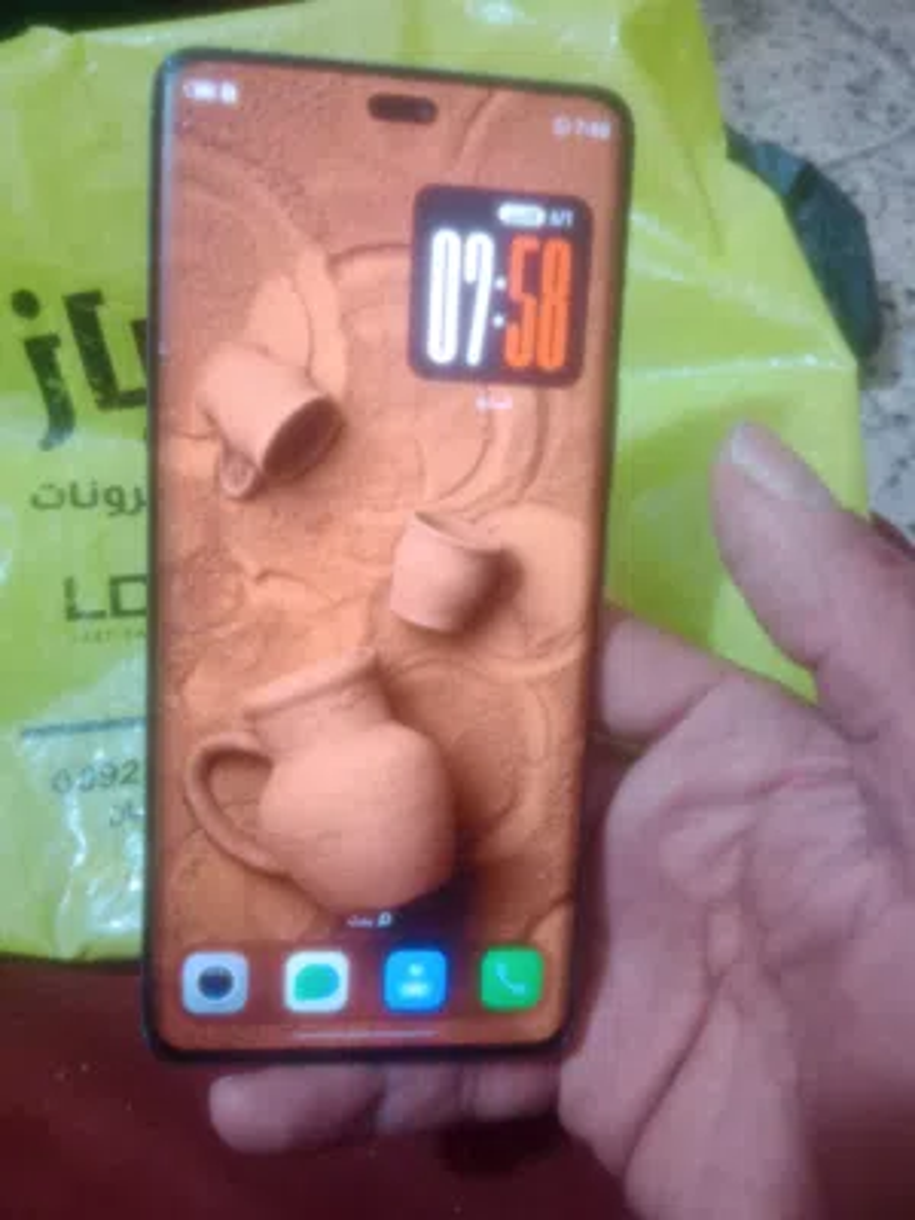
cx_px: 458
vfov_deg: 67.3
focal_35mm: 26
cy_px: 610
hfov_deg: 53.1
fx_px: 916
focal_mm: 3.96
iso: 1685
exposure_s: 1/20
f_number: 1.8
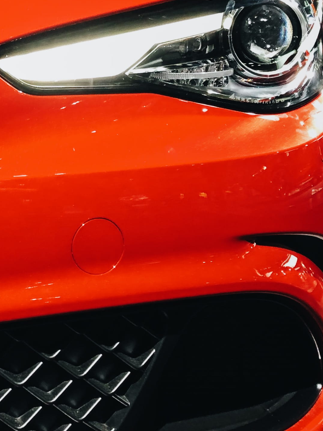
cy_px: 73
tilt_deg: -3.8
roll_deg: -1.5
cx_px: -17
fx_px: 983
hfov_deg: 18.1
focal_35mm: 79
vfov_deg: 24.2
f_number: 1.8
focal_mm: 4
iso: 40
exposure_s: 1/20
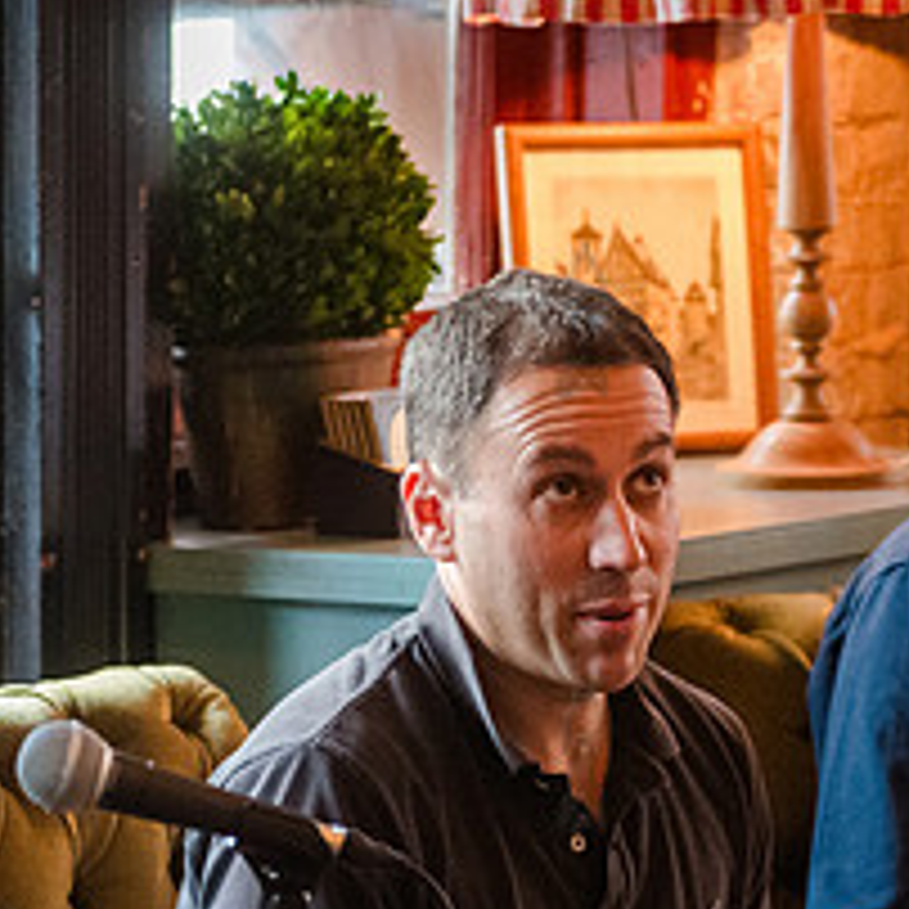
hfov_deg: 8.6
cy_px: 754
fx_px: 6061
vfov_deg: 8.6
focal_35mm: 204
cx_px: 580
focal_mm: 80
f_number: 3.5
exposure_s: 1/200
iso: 5000
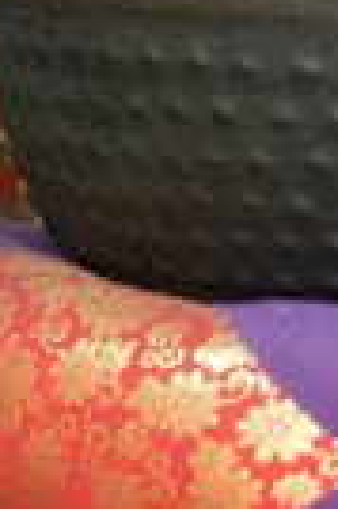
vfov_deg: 4.2
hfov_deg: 2.7
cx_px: -923
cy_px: -513
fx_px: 6890
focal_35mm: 488
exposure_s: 1/125
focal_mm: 64
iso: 12800
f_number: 4
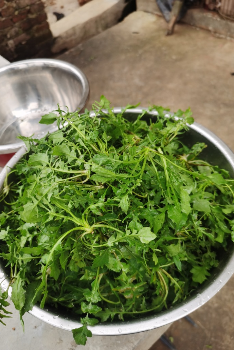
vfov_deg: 63.6
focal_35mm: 29
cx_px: 115
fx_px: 283
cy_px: 180
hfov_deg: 45.0
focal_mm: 5.58
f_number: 1.8
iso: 50
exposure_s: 1/289
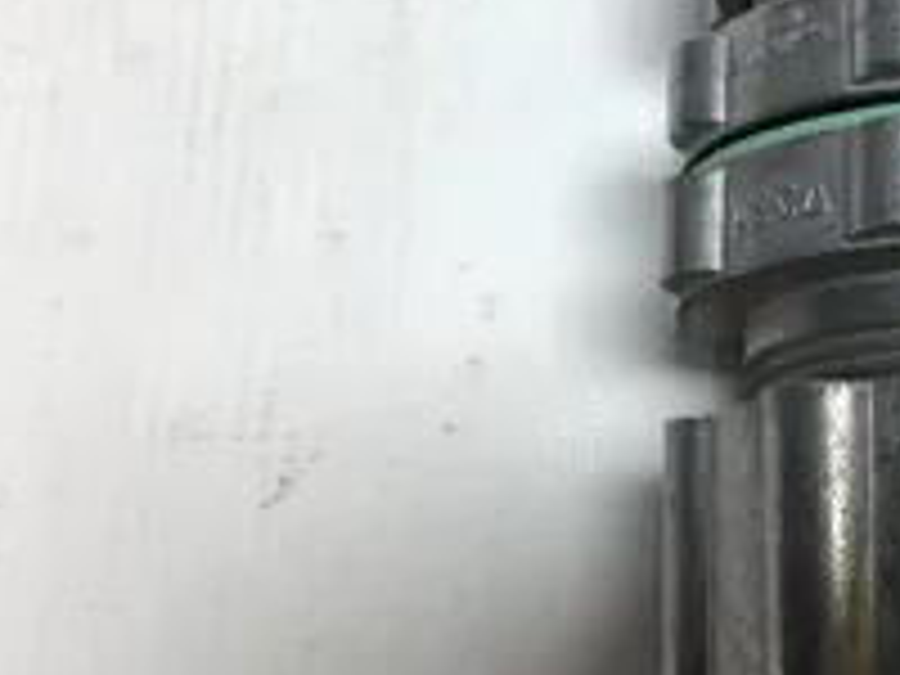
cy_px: 140
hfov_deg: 30.3
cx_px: 747
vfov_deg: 23.3
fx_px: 1612
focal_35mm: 62
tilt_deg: -72.4
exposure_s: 1/120
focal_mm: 3.3
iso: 25
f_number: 2.4
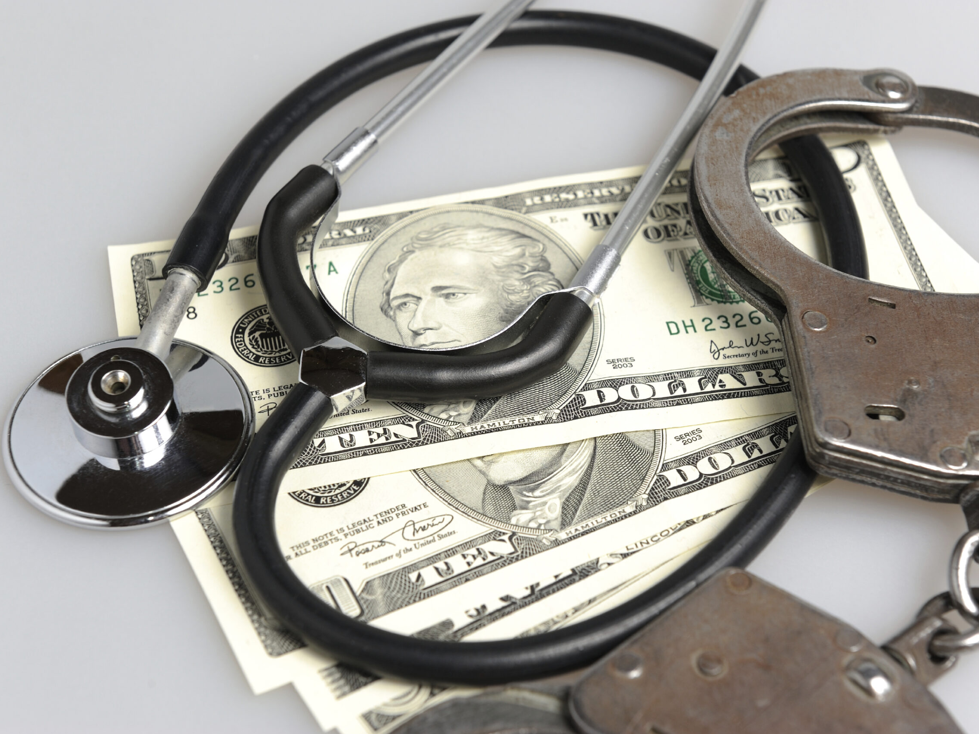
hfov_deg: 25.7
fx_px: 2149
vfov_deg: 19.4
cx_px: 507
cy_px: 367
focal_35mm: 76
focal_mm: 70
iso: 100
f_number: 10
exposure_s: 1/60
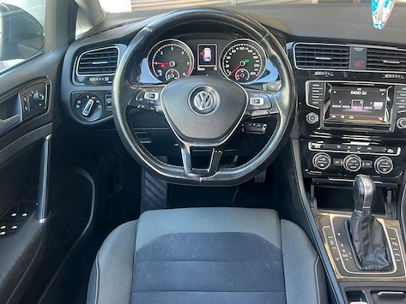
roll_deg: +1.1
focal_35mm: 33
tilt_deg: -27.3
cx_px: 215
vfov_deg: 42.9
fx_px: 387
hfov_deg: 55.3
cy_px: 135
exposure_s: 1/50
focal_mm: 5.7
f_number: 1.5
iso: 125
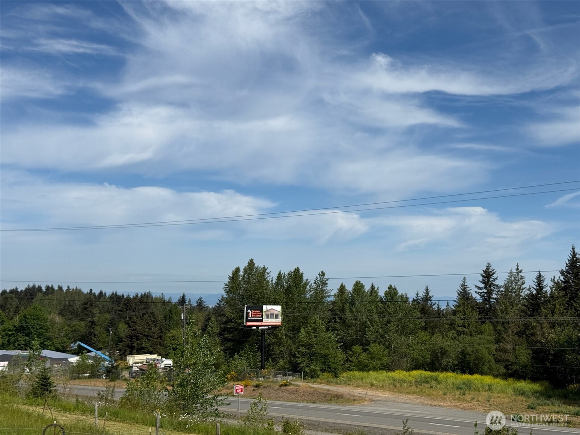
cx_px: 290
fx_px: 804
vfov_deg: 30.3
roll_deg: +0.2
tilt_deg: +6.0
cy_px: 218
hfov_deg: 39.7
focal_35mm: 48
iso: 64
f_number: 1.78
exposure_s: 1/8772
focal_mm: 6.76
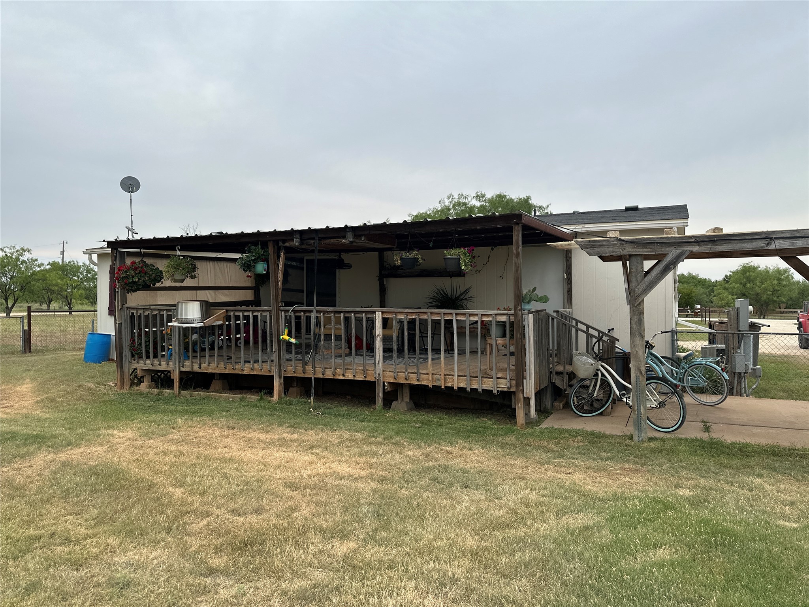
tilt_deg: +0.1
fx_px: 561
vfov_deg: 56.8
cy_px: 304
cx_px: 404
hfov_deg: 71.6
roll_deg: +0.3
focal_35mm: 24
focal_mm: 6.86
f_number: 1.78
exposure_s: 1/1812
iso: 80
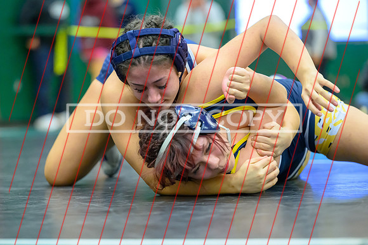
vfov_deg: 10.0
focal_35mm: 137
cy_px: 130
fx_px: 1402
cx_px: 169
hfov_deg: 15.0
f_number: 2.8
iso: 7200
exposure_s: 1/640
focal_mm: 125
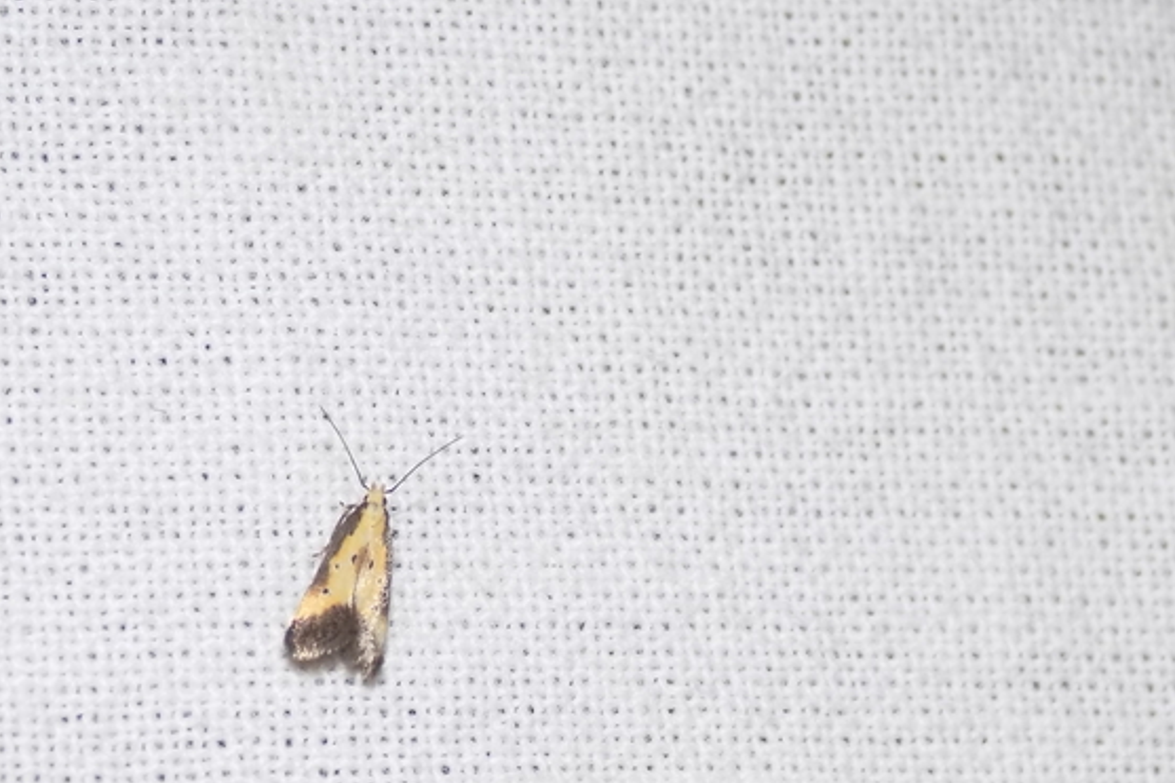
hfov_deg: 10.9
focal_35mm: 188
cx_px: 417
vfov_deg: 7.3
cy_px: 612
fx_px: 6134
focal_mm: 20.9
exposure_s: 1/30
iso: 200
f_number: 4.8
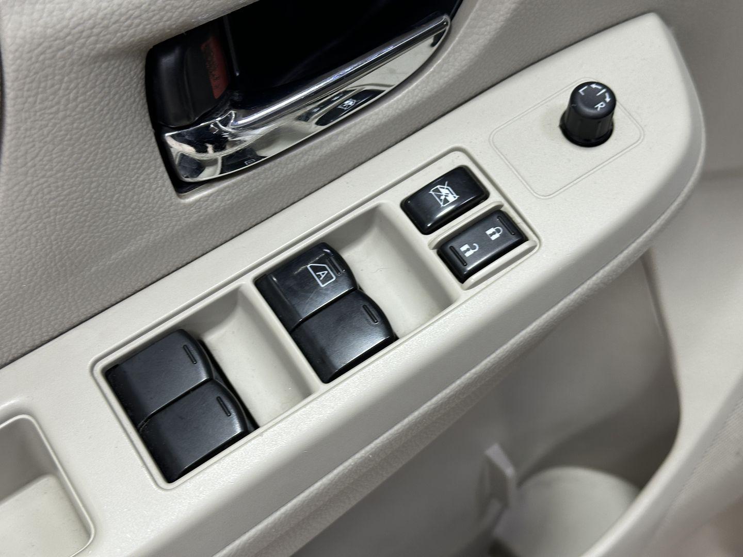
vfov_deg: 30.3
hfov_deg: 39.7
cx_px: 372
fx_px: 1030
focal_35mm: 48
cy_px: 278
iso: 64
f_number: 1.78
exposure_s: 1/50
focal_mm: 6.86
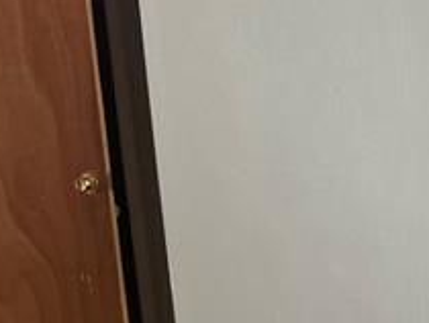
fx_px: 1452
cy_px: 442
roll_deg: +1.1
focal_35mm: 117
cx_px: 656
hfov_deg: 15.4
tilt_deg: -13.0
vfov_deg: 12.2
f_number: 1.78
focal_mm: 6.76
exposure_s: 1/195
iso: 100
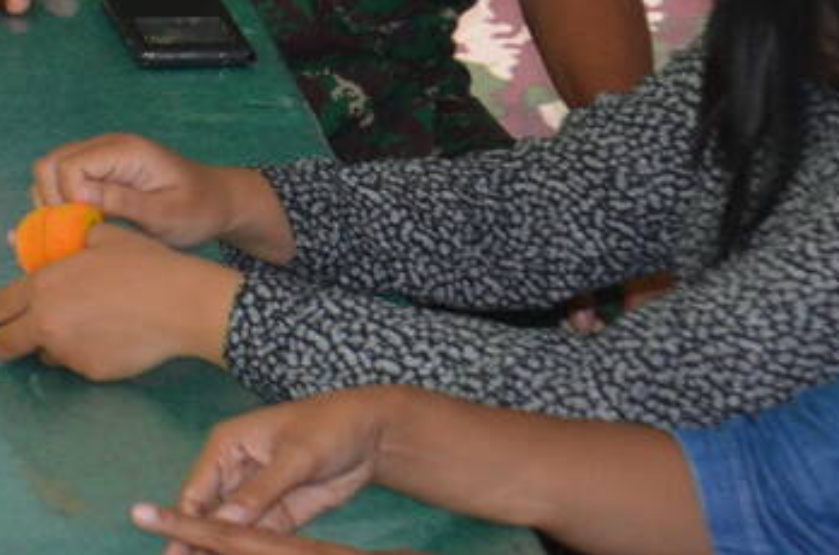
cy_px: -240
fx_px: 6618
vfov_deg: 4.8
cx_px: -147
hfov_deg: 7.2
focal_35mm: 285
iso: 800
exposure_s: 1/60
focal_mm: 55
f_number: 5.6
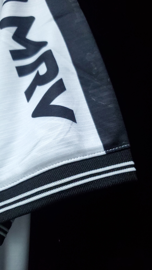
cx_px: 57
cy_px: 133
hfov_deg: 39.9
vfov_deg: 66.1
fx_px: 208
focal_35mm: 29
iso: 640
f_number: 1.5
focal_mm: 4.3
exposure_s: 1/45
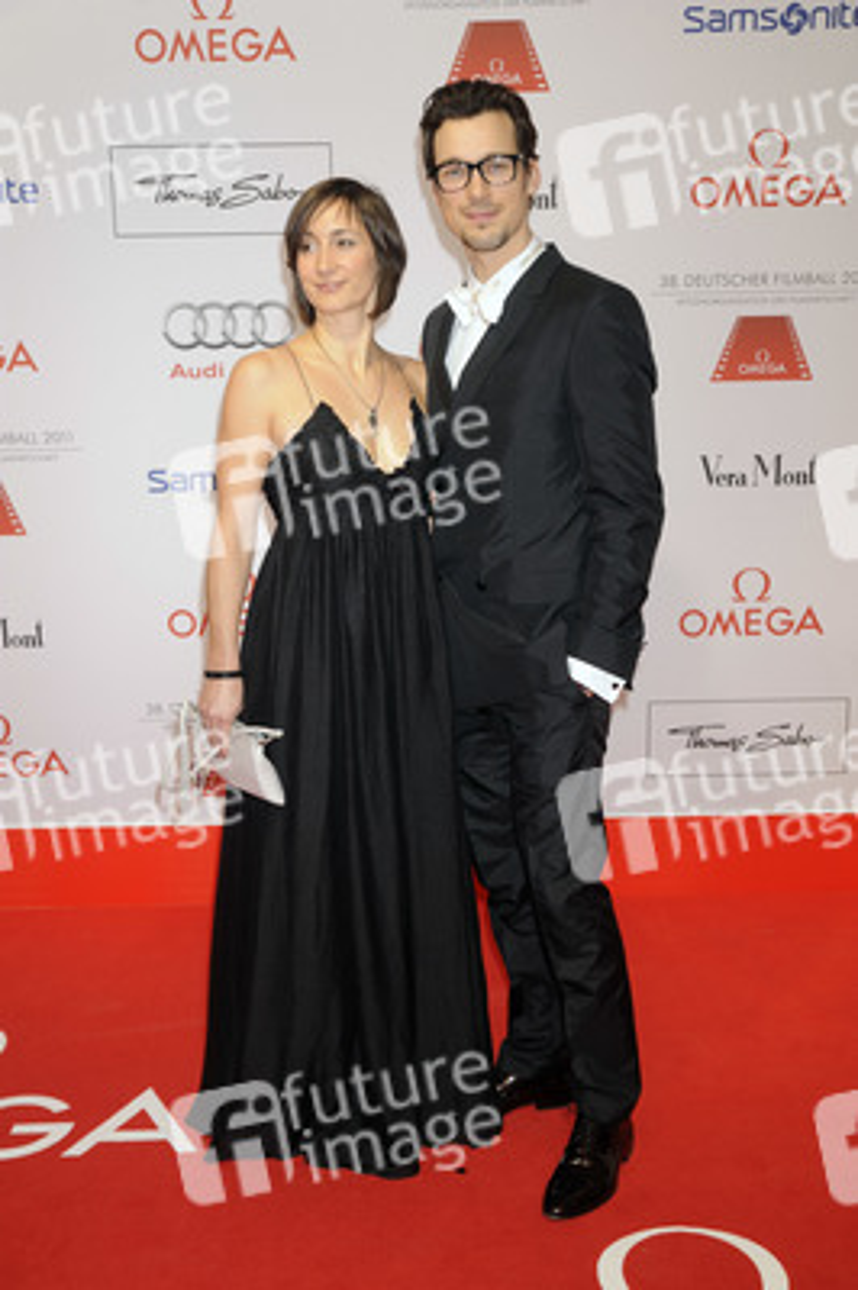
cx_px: 429
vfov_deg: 46.4
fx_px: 1504
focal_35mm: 42
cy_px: 645
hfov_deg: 31.8
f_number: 5.6
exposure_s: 1/160
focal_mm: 42
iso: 500
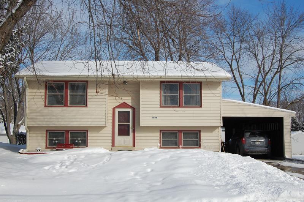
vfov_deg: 28.9
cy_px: 101
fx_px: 392
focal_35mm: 46
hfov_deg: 42.4
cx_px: 152
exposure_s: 1/640
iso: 400
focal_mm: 31
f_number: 13
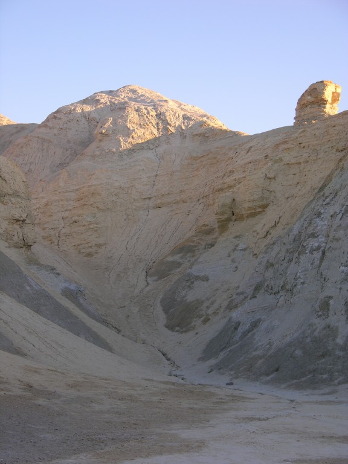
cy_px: 232
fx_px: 1180
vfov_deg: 22.3
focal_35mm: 88
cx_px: 174
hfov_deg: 16.8
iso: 50
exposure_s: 1/108
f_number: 3.5
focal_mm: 22.3
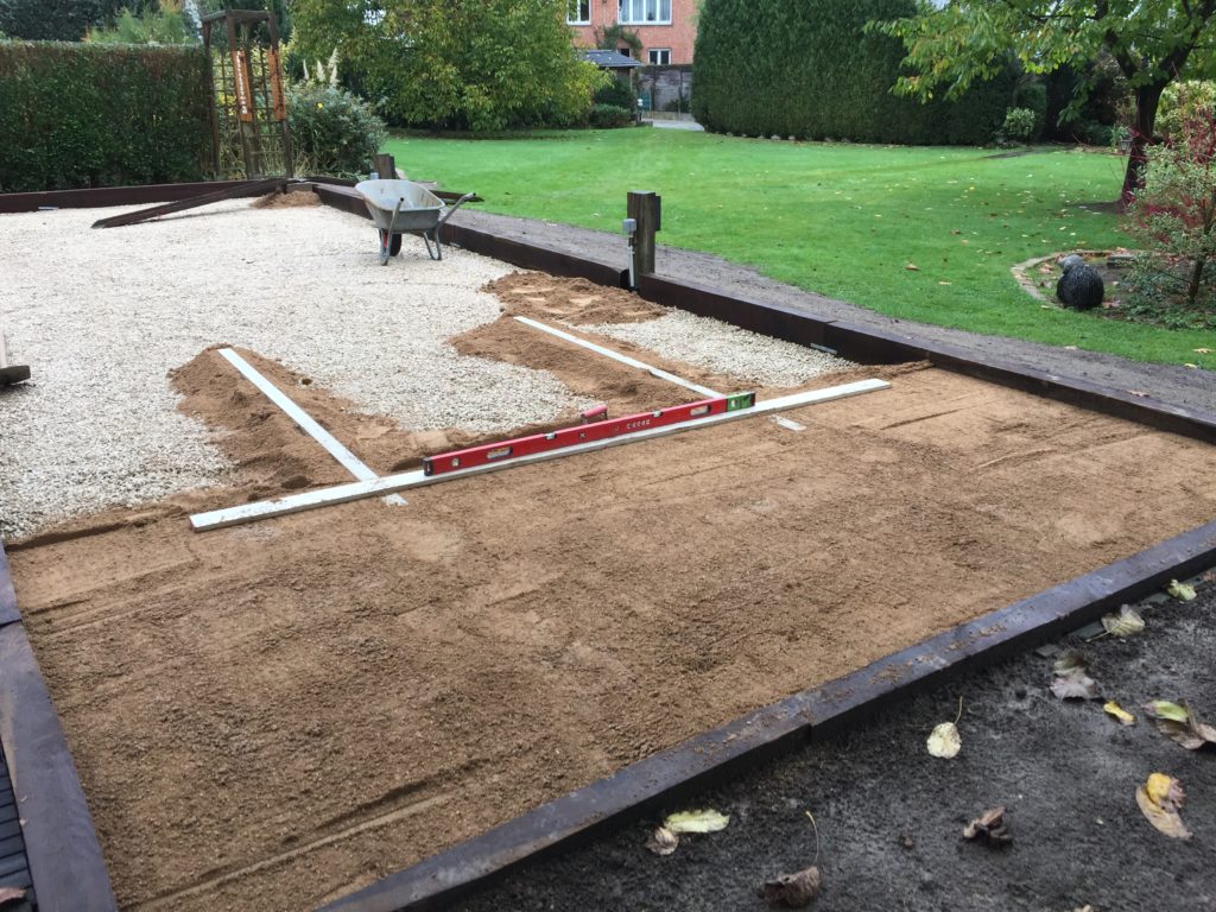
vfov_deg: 48.2
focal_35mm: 29
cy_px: 456
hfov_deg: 61.7
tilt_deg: -19.4
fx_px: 1019
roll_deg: +1.2
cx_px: 608
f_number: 2.2
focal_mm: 4.15
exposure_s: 1/100
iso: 50
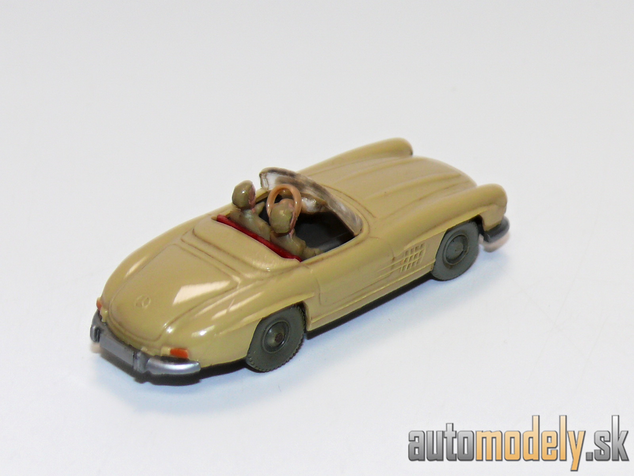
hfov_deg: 13.8
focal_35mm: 143
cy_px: 238
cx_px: 317
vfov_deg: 10.4
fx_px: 2619
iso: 100
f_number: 4
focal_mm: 16.8
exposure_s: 1/30
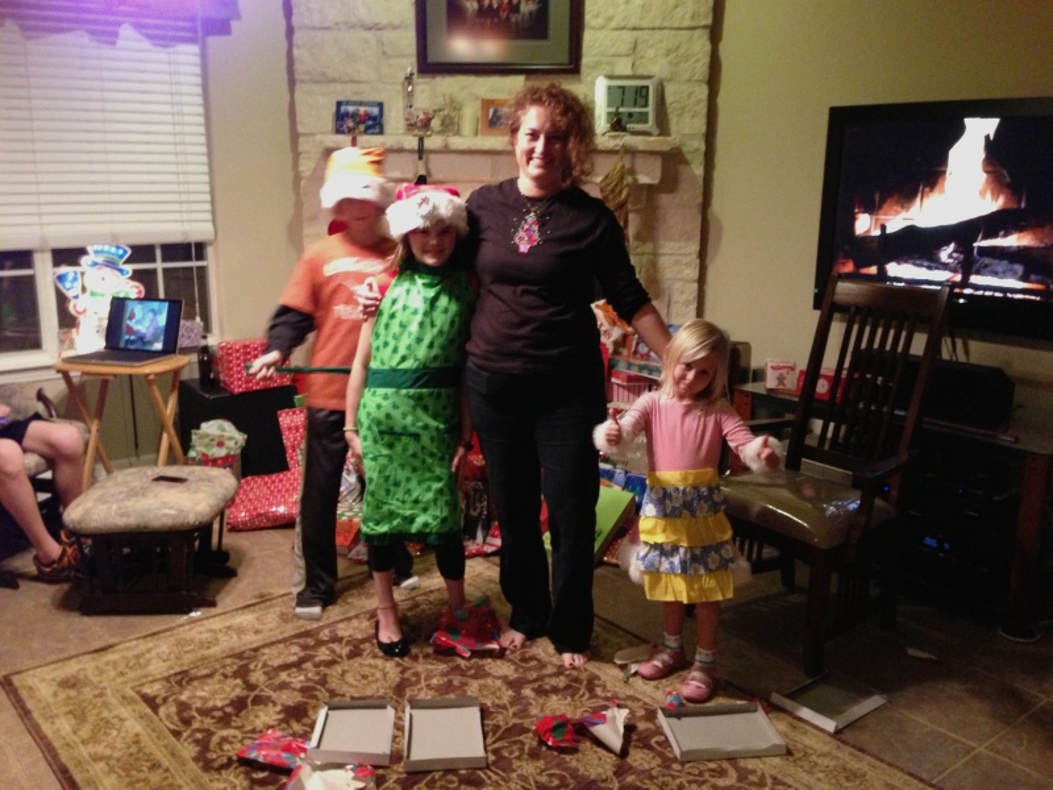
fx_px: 1004
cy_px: 395
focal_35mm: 33
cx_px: 526
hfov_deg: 55.4
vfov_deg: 42.9
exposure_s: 1/15
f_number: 2.4
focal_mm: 4.13
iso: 500
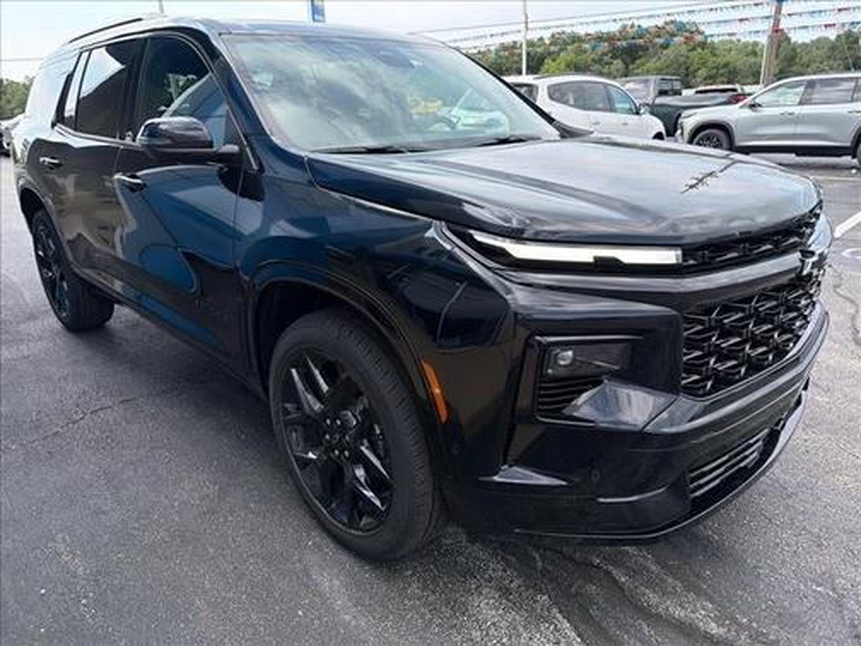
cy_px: 323
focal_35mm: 24
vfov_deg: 56.8
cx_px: 430
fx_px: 597
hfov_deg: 71.6
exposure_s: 1/2169
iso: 80
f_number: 1.78
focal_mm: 6.76
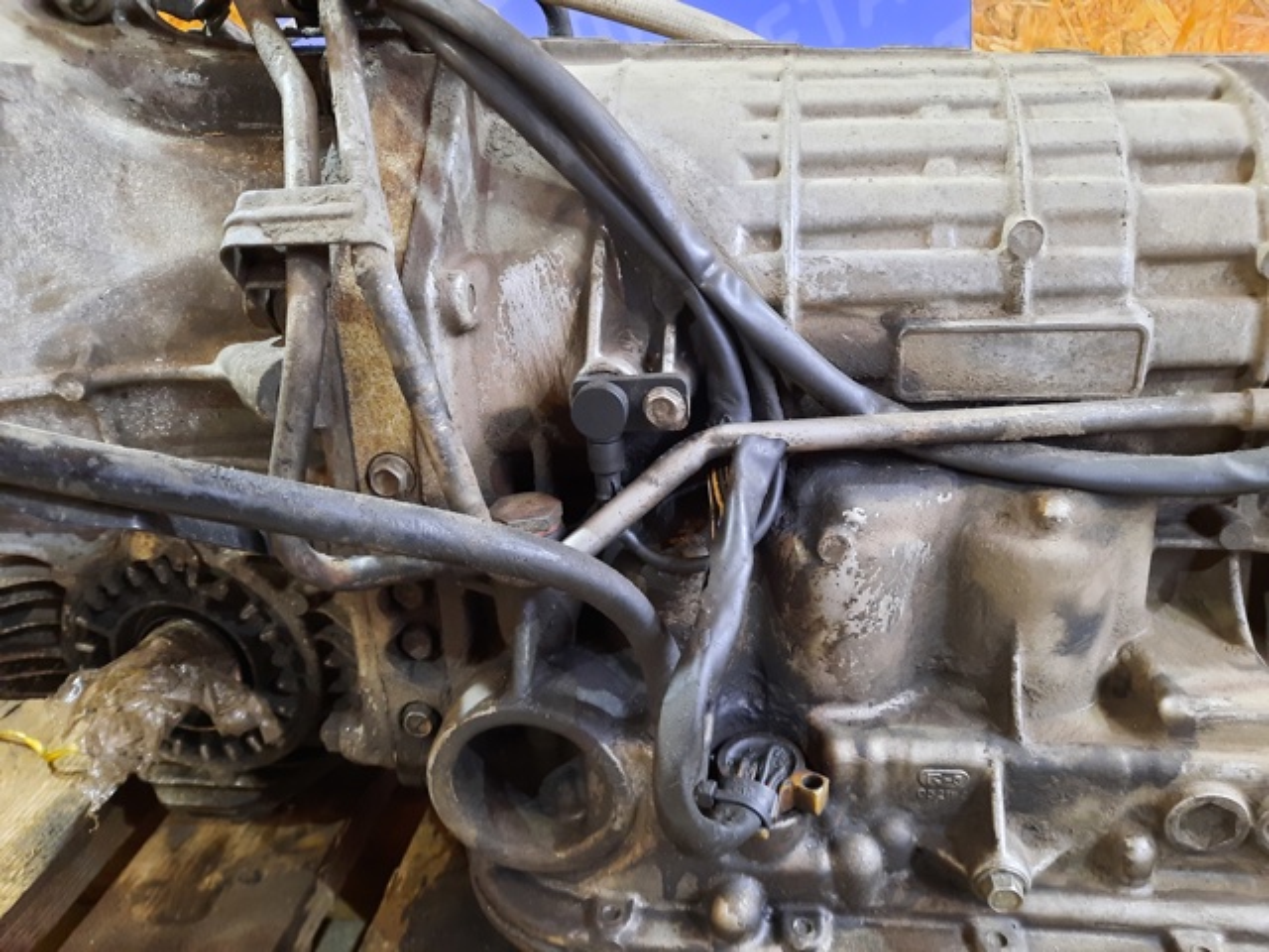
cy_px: 476
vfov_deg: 54.9
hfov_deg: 69.4
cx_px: 634
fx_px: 916
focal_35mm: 25
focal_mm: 4.6
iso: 500
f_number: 2
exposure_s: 1/25
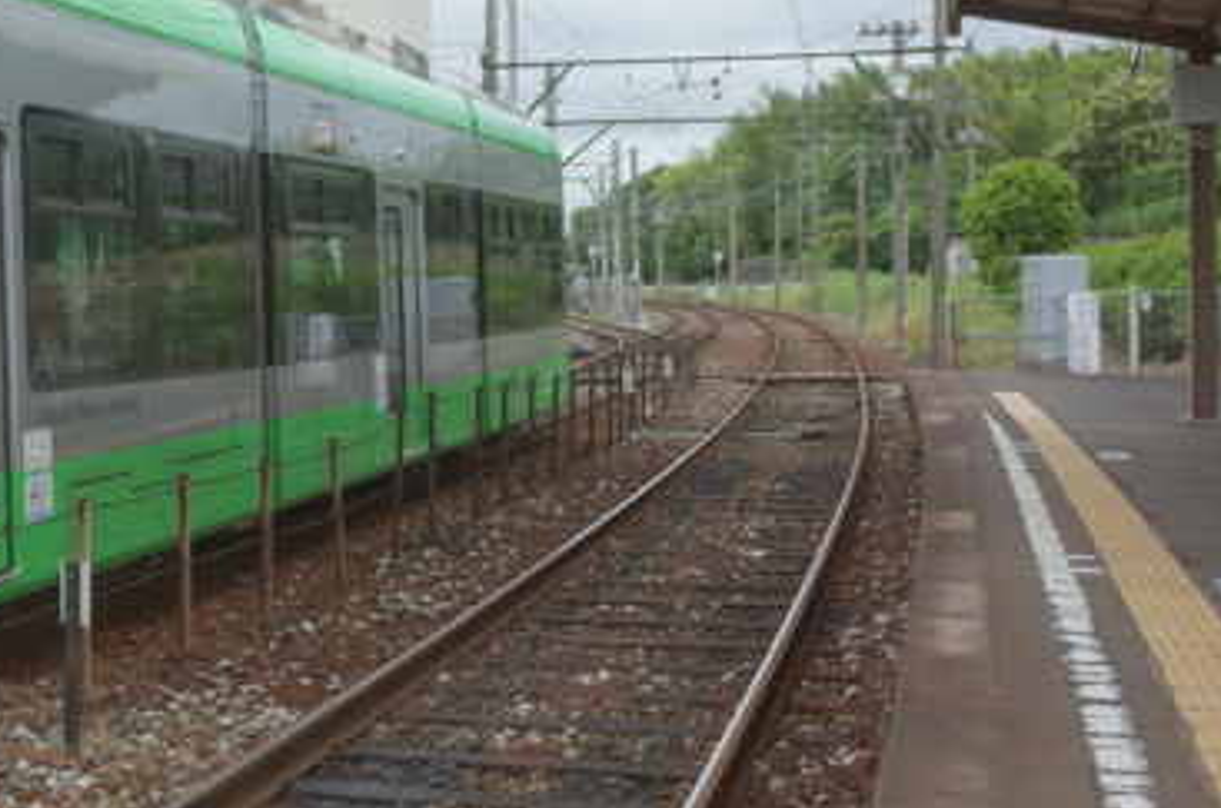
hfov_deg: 30.6
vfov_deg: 22.1
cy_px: 263
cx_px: 3
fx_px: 2064
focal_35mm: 61
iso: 320
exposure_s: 1/1250
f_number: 3.5
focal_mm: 18.3
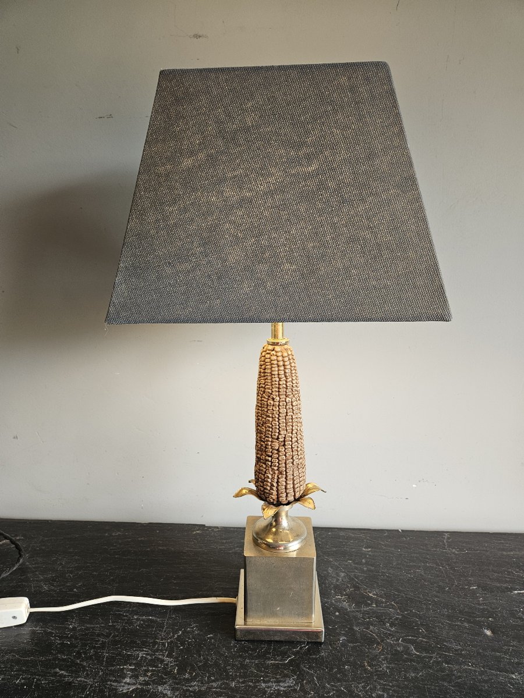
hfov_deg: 58.9
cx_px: 262
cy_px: 349
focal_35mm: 23
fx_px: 464
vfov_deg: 73.9
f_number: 1.8
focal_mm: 5.4
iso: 100
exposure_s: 1/100
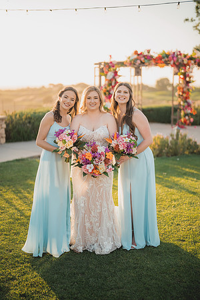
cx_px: 100
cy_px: 150
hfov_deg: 27.0
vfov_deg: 39.6
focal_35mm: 50
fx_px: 417
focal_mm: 50
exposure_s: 1/3200
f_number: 1.2
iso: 200
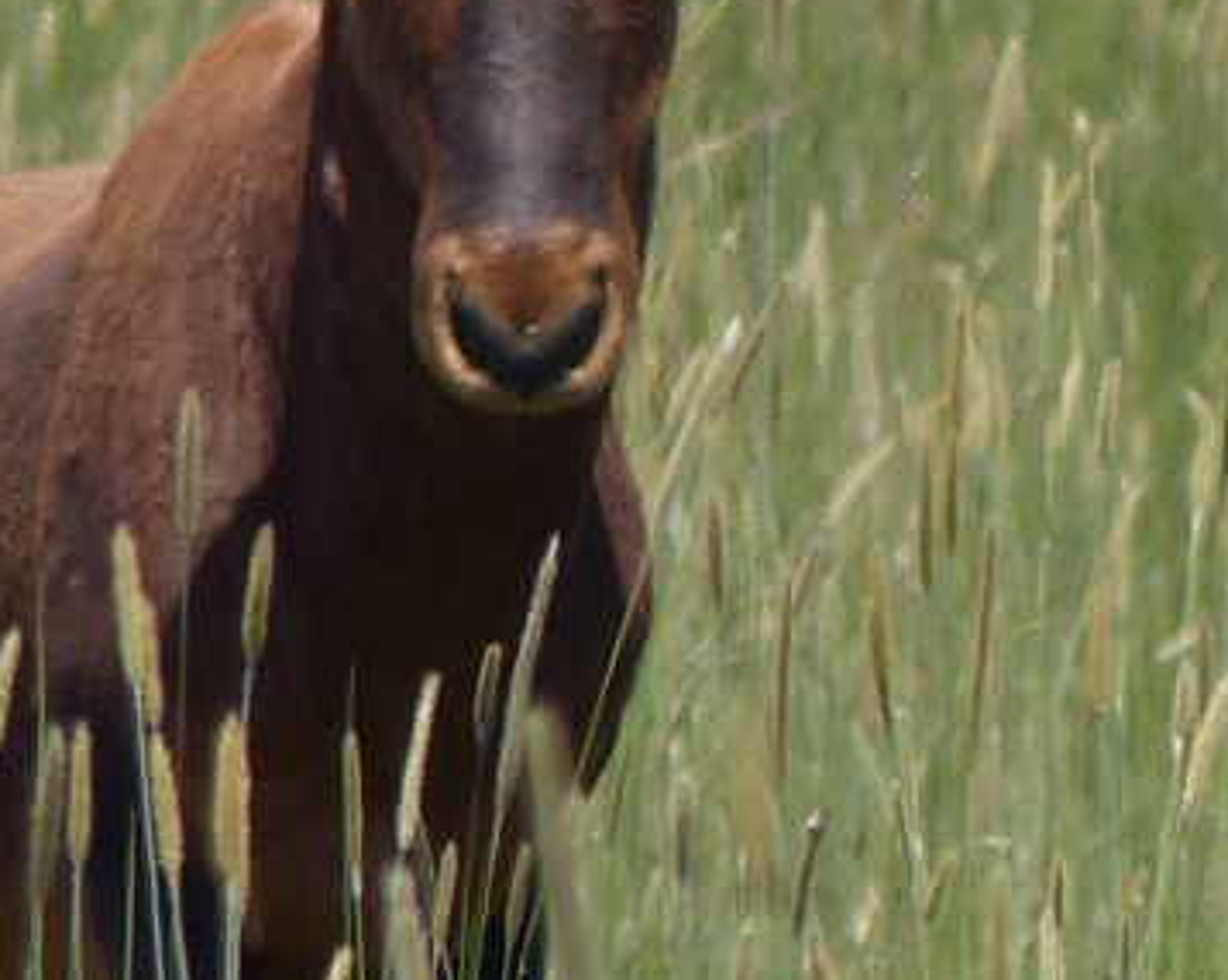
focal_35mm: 1642
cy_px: 268
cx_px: 485
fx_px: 59628
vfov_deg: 0.9
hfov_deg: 1.2
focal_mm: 108
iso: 100
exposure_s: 1/800
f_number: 4
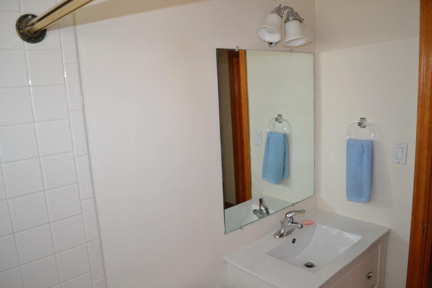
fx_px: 324
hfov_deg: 67.4
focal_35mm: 27
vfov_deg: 47.9
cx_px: 216
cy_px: 144
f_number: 3.5
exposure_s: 1/60
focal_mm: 18
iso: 1000
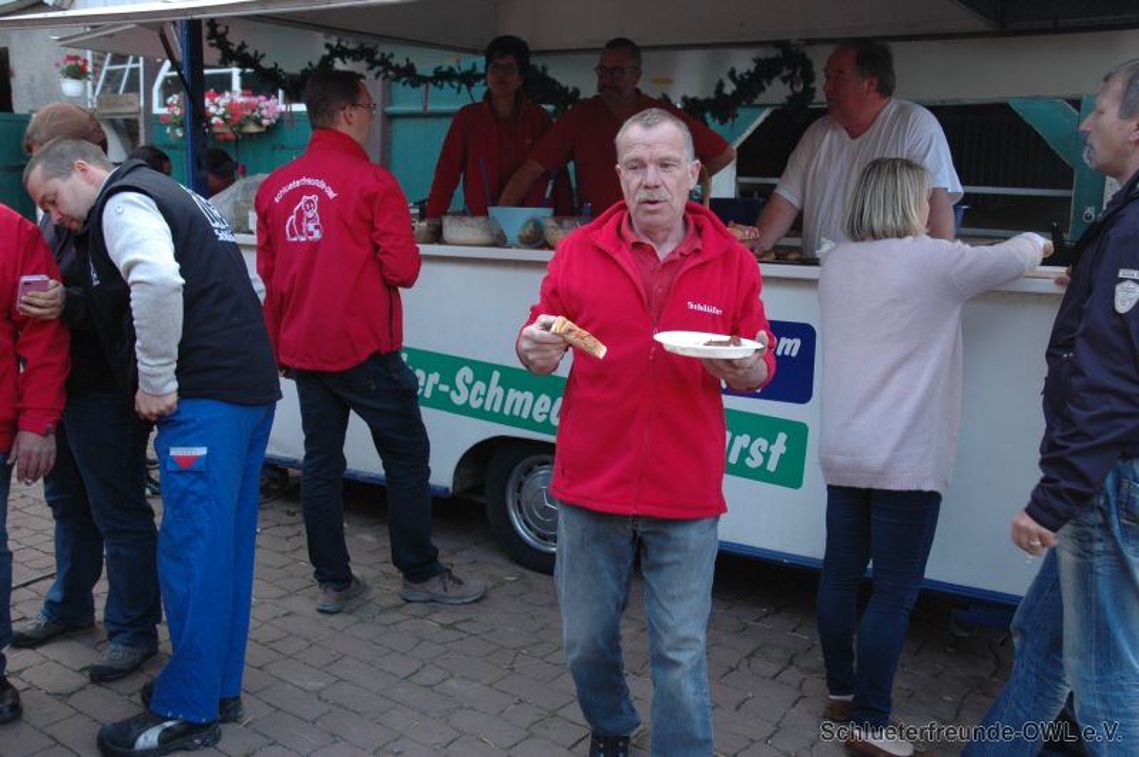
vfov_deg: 36.8
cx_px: 570
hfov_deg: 53.2
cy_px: 378
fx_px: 1138
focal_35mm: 36
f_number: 4.5
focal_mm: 24
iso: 400
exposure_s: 1/80
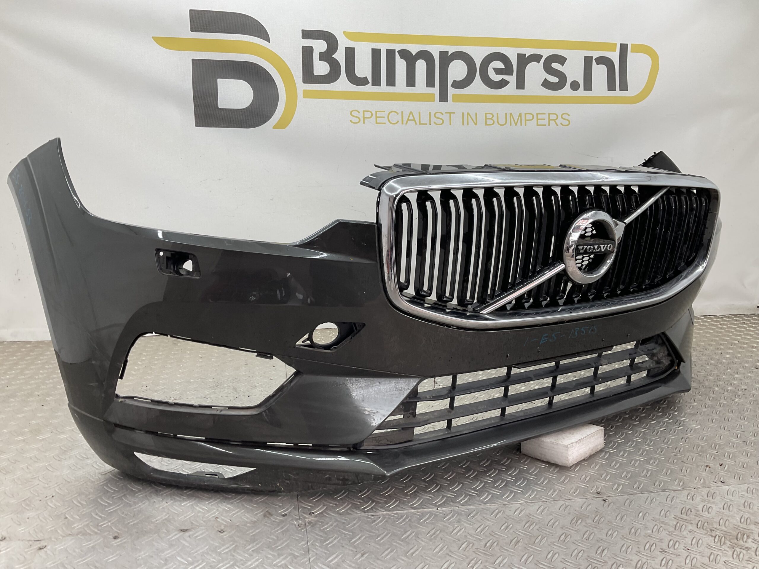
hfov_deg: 61.7
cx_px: 380
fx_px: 636
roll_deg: -2.2
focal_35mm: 29
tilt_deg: -11.4
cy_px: 284
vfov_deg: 48.2
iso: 32
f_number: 1.8
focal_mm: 3
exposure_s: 1/120
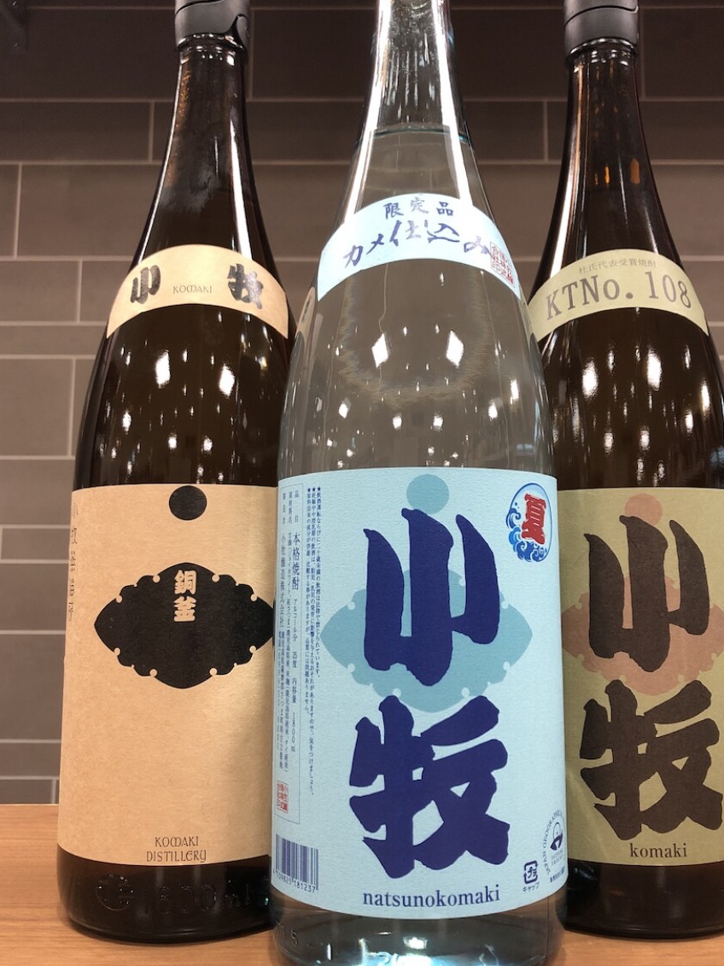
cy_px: 468
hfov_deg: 42.9
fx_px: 920
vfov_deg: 55.3
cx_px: 402
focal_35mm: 33
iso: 32
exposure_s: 1/30
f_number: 1.8
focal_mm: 3.99
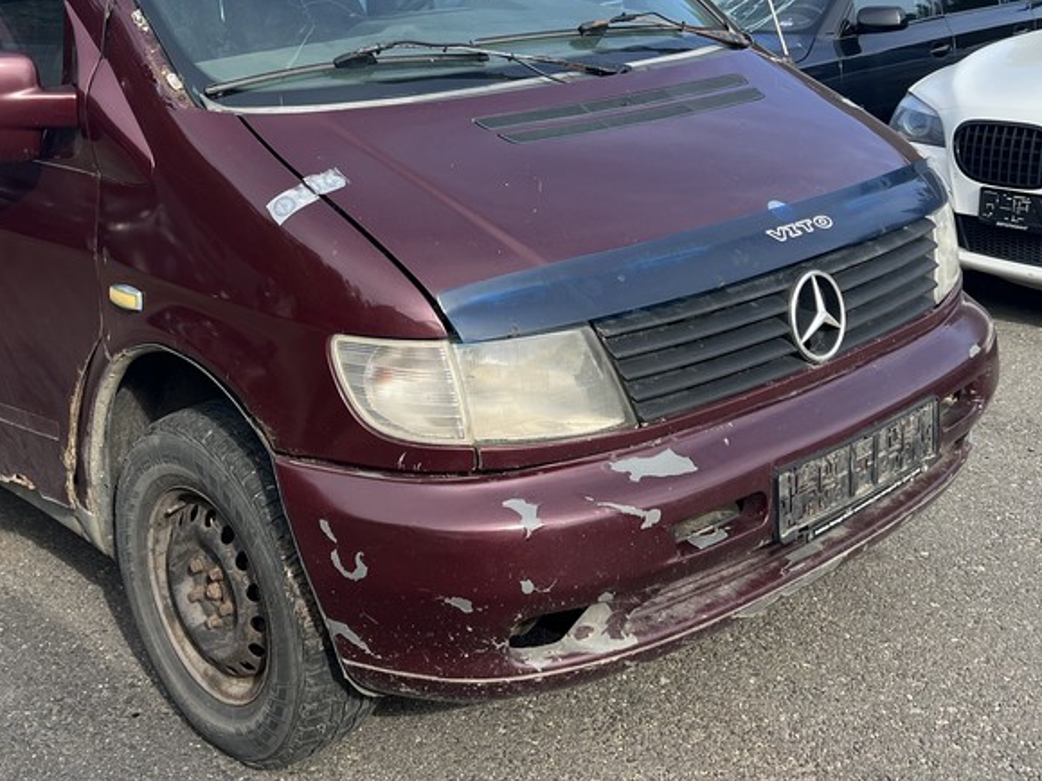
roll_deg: +2.3
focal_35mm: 46
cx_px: 335
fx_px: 1384
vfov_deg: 31.0
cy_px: 203
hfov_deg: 40.7
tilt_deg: -6.0
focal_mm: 5.7
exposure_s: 1/1183
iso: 50
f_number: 1.5
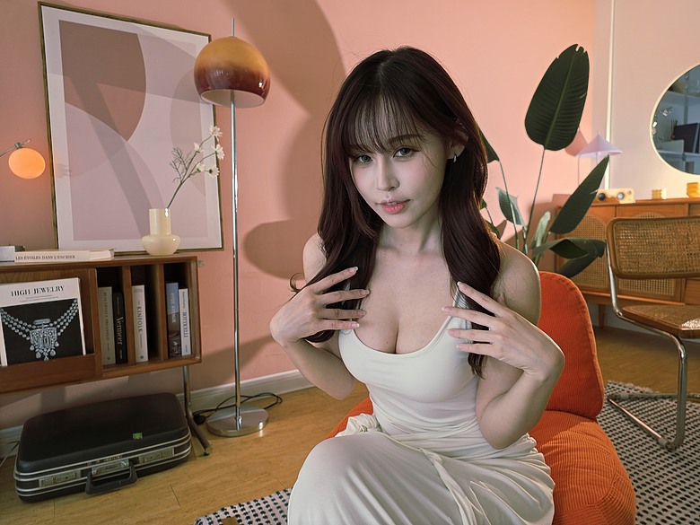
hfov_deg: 73.9
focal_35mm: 23
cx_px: 350
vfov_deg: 58.9
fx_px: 465
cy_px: 262
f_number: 1.7
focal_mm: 6.25
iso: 50
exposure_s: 1/54.4
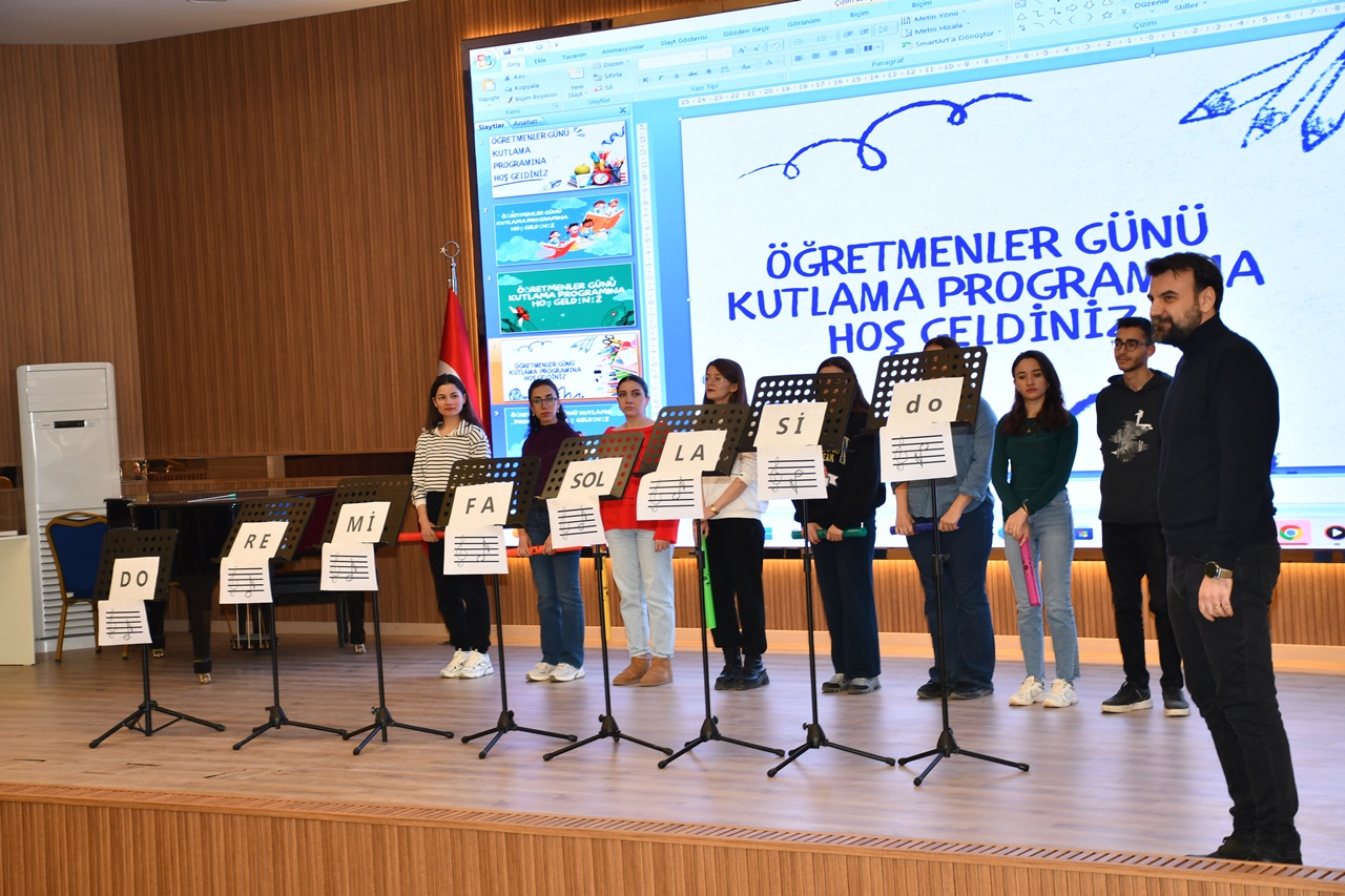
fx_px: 2503
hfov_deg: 30.1
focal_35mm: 67
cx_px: 672
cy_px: 448
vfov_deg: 20.3
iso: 360
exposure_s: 1/60
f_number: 4.5
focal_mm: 45
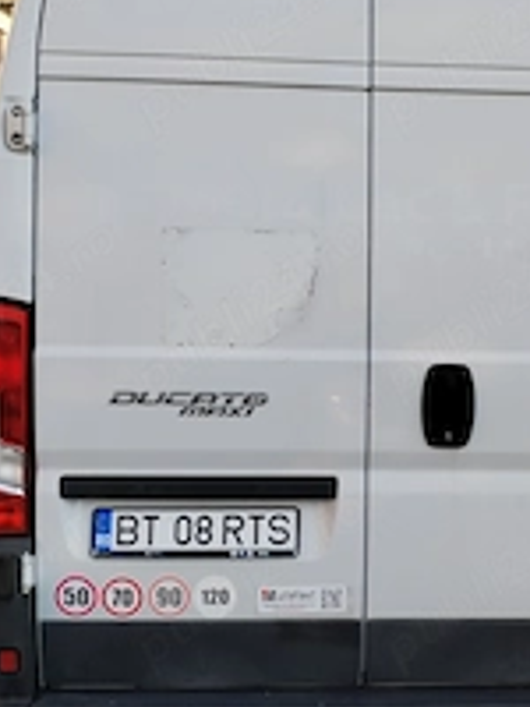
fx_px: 1266
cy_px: 368
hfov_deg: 23.5
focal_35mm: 62
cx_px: 375
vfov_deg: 31.2
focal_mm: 4.75
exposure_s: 1/442
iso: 100
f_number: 1.8
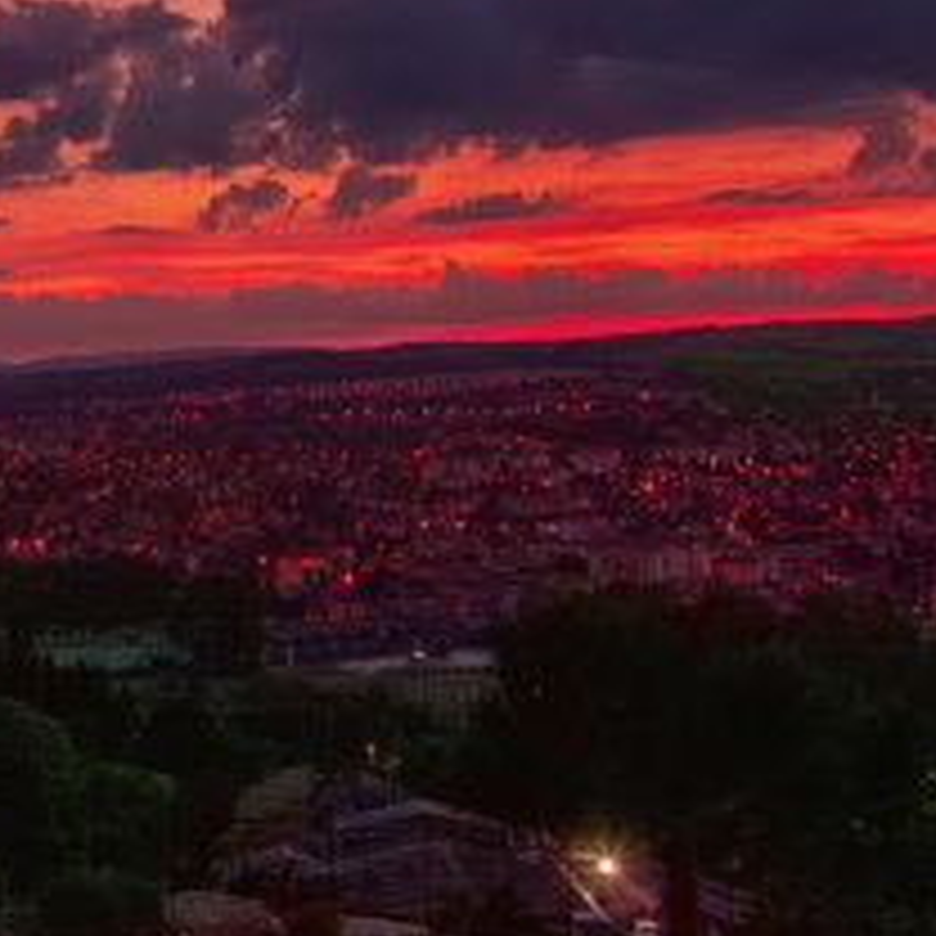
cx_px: -122
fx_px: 2753
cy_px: 220
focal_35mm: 90
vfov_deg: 19.1
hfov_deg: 18.5
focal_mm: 24
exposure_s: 1/1.25
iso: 100
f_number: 8
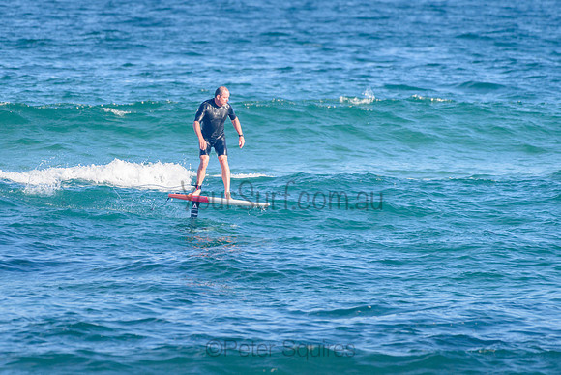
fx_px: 9558
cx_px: 227
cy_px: 158
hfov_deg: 3.4
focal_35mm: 613
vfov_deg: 2.2
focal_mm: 500
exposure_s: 1/2000
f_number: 5.6
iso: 250
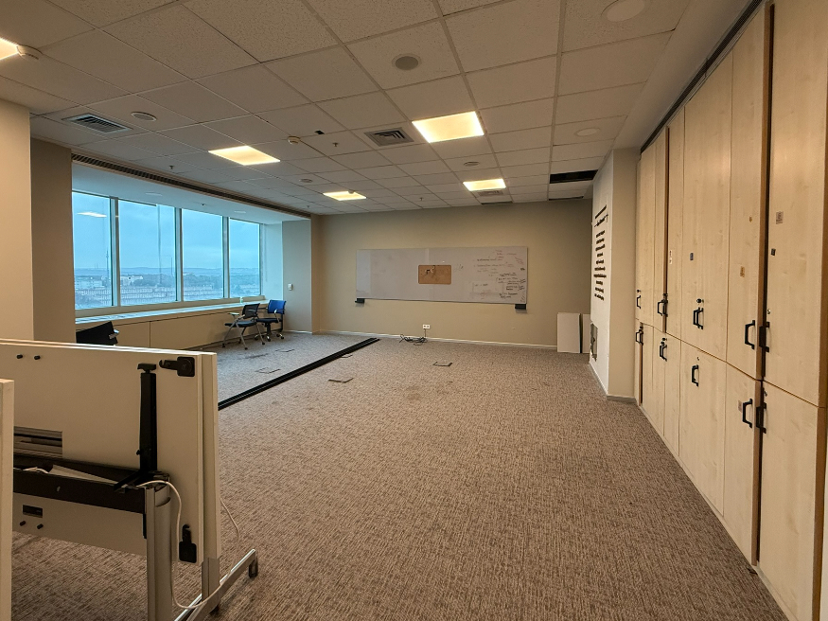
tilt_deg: -1.2
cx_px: 392
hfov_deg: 94.4
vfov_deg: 78.0
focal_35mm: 16
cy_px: 286
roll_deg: +0.0
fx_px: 383
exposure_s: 1/100
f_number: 2.2
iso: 250
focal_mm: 2.22
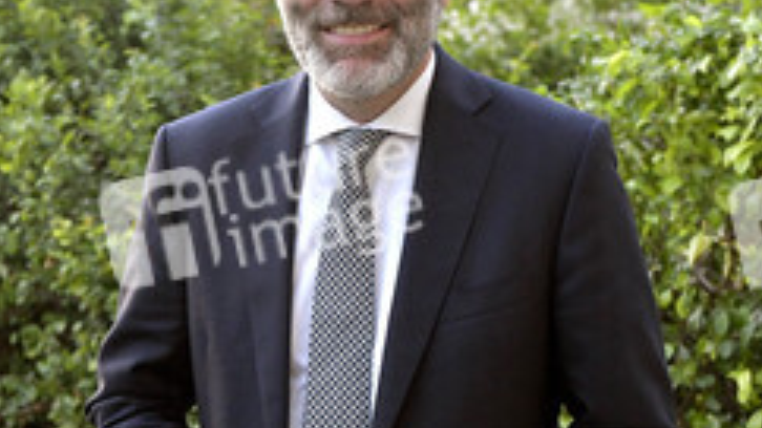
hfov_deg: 25.6
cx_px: 353
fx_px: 1677
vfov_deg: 14.4
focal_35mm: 83
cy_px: 371
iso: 3200
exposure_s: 1/200
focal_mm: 48
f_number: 5.6
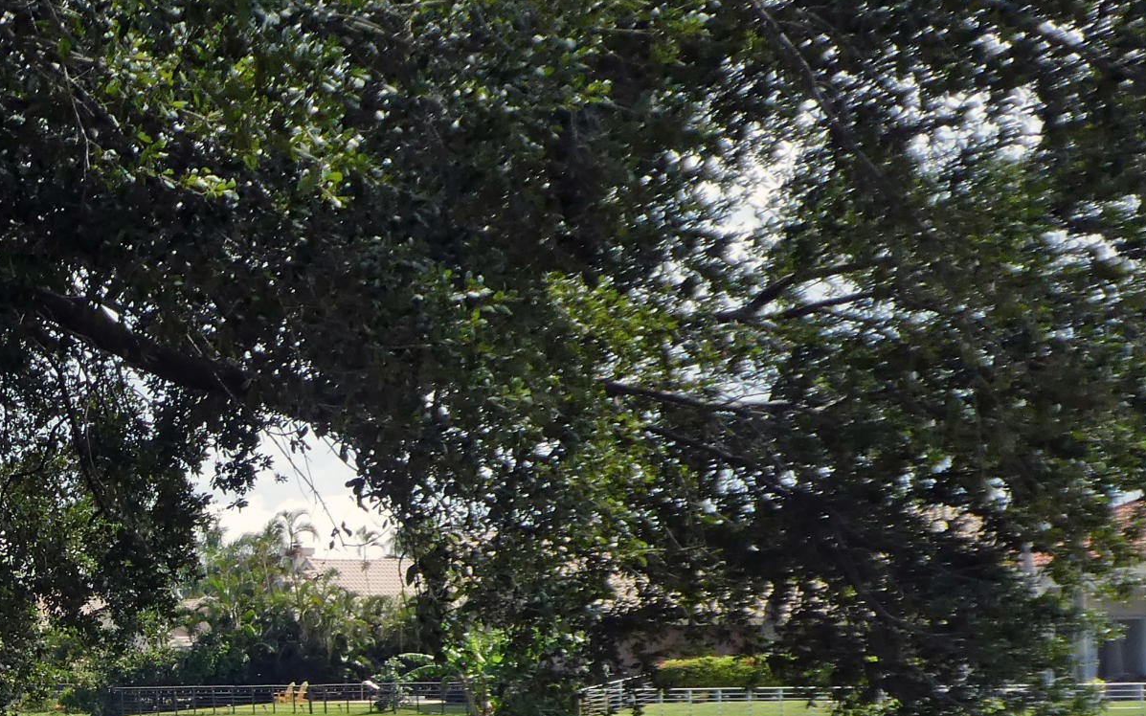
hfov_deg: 20.8
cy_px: 873
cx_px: -238
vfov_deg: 13.6
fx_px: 2904
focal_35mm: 93
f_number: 3.7
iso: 80
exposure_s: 1/640
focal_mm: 6.3
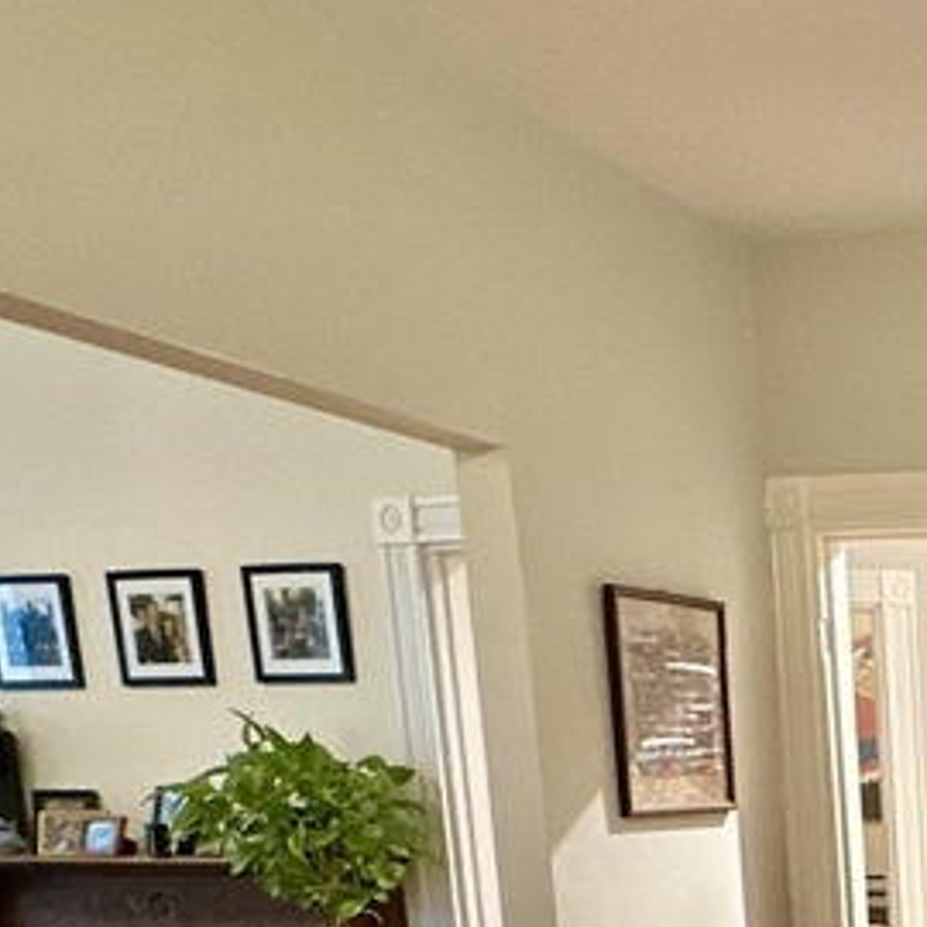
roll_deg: +0.5
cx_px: 1366
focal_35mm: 47
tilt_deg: -8.8
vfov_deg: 32.1
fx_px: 1424
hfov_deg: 26.7
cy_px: 1003
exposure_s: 1/30
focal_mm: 2.22
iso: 500
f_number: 2.2
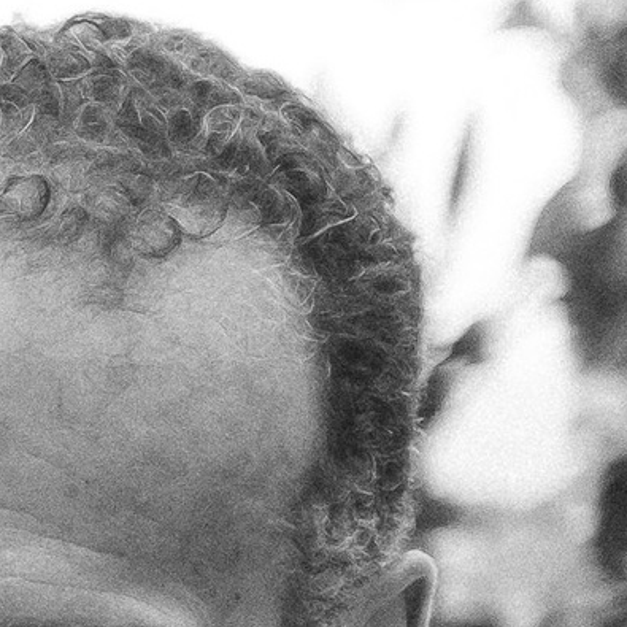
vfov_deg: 4.0
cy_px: 932
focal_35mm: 438
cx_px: -1278
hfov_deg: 3.9
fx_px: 8976
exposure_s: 1/2500
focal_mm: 35
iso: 800
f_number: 1.6
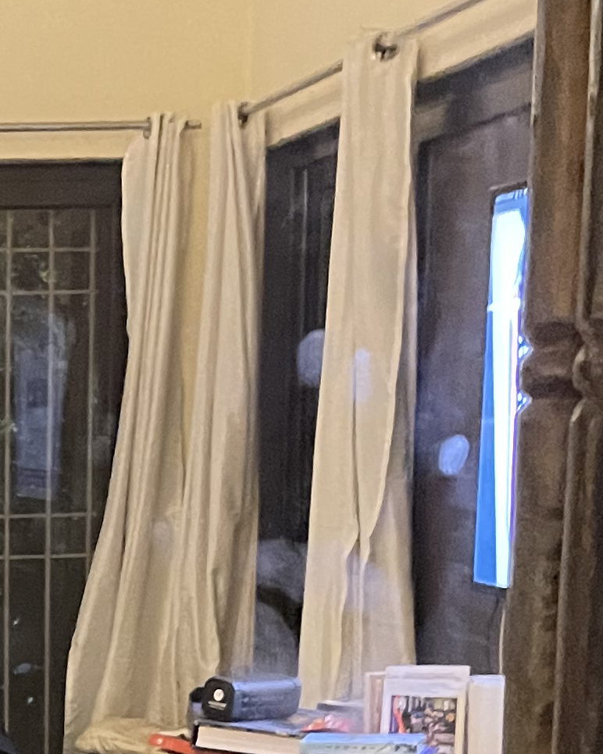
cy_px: 931
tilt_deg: -9.8
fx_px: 2275
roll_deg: +1.0
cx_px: -206
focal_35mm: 102
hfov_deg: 14.4
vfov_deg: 17.8
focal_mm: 5.1
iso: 1000
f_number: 1.6
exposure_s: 1/23
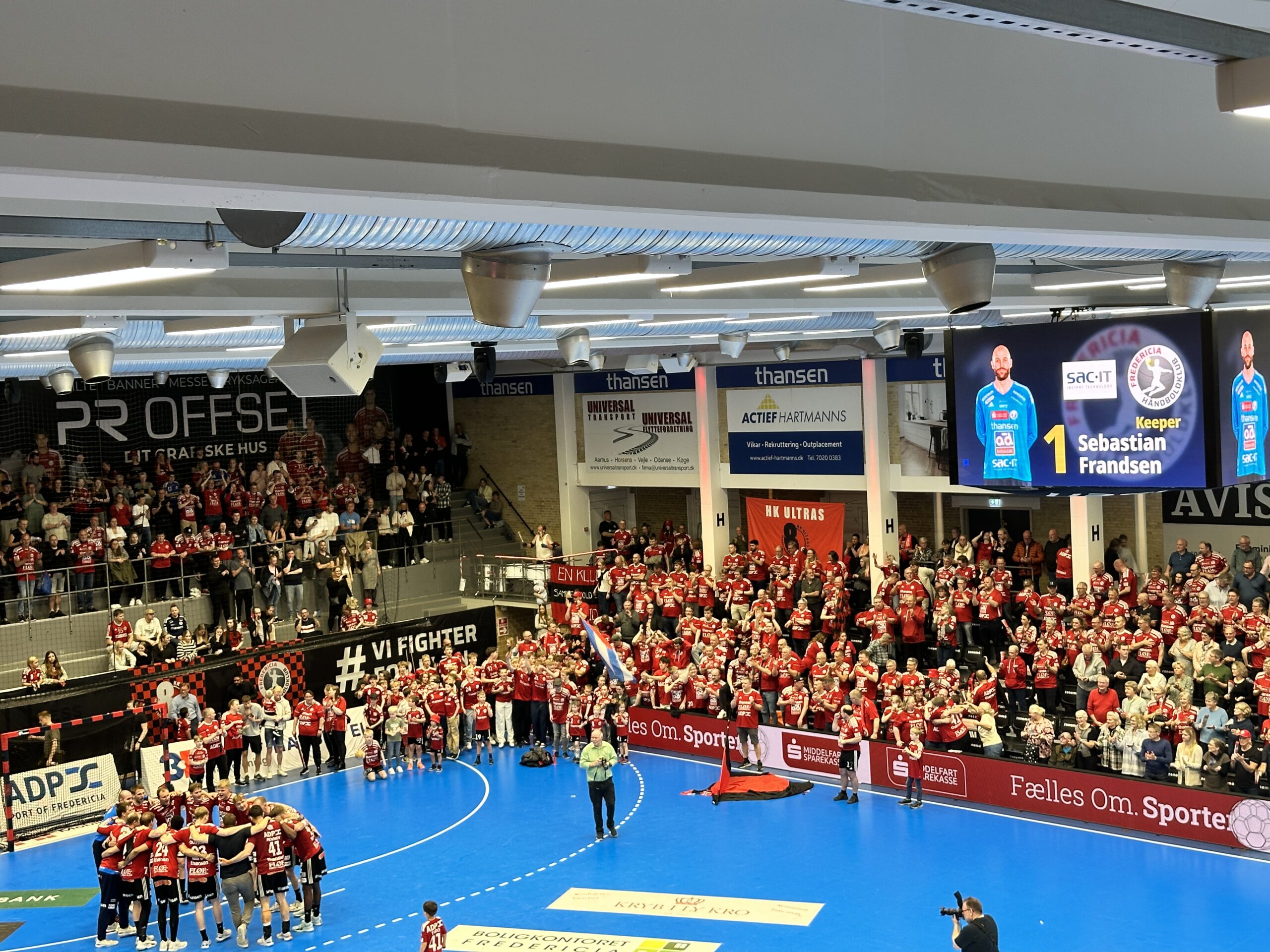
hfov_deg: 39.7
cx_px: 635
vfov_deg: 30.3
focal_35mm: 48
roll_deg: +3.0
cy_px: 476
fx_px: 1761
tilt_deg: -3.5
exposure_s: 1/70
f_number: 1.78
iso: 80
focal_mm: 6.86
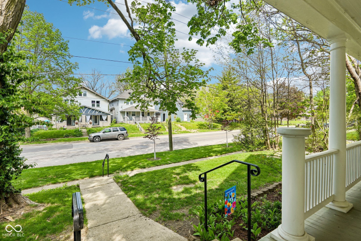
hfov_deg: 93.2
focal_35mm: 17
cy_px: 114
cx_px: 189
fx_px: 170
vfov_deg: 70.4
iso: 100
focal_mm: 16
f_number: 8
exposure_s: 1/160
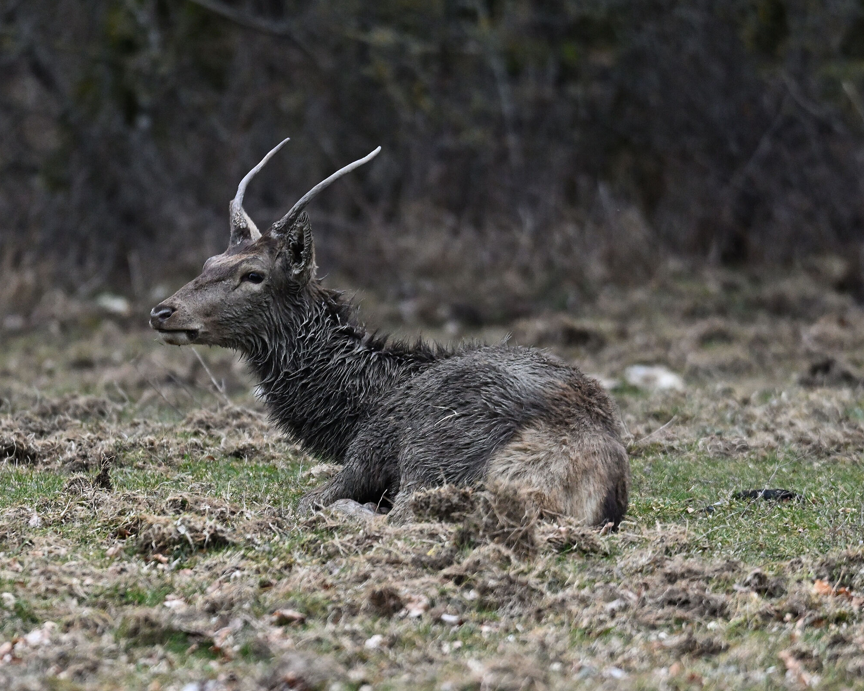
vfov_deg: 1.5
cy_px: 346
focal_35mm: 1015
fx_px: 25957
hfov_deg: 1.9
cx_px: 389
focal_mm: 600
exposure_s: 1/640
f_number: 6.3
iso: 3200
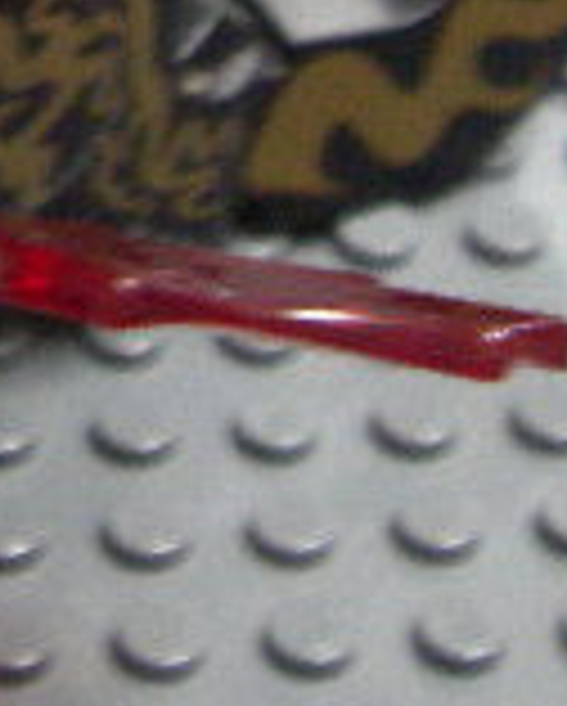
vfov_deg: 12.3
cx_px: -243
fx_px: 3161
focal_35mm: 151
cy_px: -265
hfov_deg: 10.0
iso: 320
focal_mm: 6.3
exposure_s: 1/4
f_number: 3.3
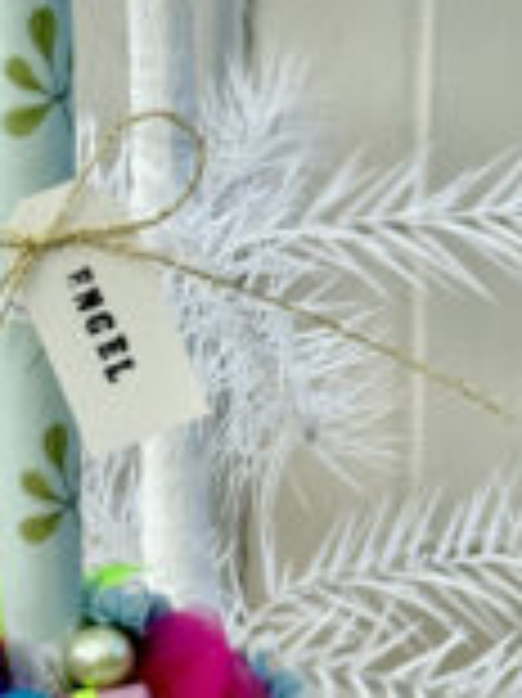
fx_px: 2497
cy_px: 342
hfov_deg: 11.9
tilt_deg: -15.0
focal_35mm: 124
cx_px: 94
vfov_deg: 15.9
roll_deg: +0.1
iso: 64
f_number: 1.78
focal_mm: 6.76
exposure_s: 1/609
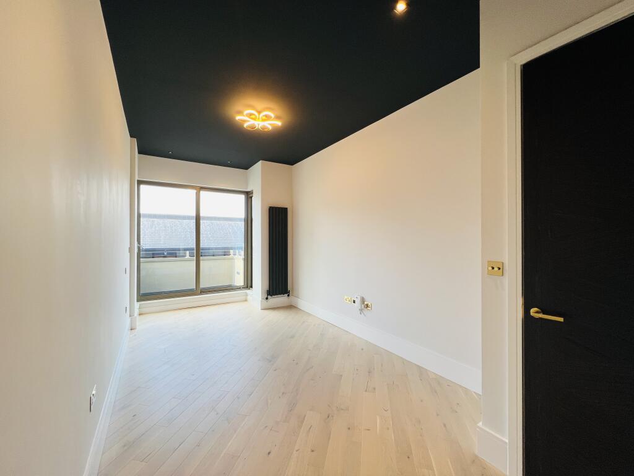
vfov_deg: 89.9
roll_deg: +0.2
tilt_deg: -0.1
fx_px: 238
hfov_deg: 106.2
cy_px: 238
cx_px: 317
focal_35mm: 13
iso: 64
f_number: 1.8
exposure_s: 1/100
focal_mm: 1.57
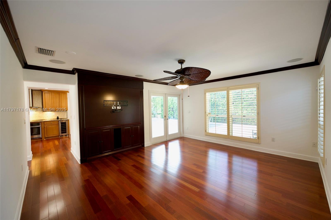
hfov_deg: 104.3
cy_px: 110
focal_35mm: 14
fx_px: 129
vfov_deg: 81.2
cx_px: 166
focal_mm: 14
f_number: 2.8
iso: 640
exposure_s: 1/30
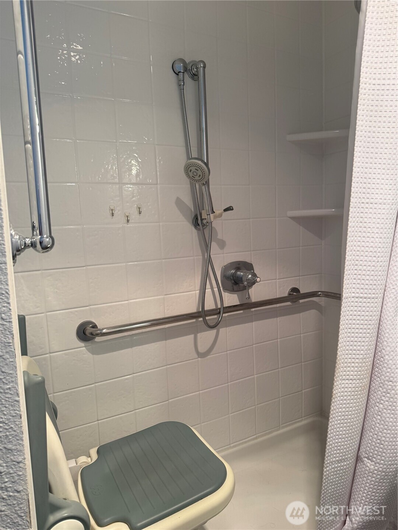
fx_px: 368
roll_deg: +2.7
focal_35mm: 24
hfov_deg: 56.8
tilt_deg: -6.8
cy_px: 265
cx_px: 199
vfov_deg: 71.6
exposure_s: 1/120
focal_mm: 6.76
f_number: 1.78
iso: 100
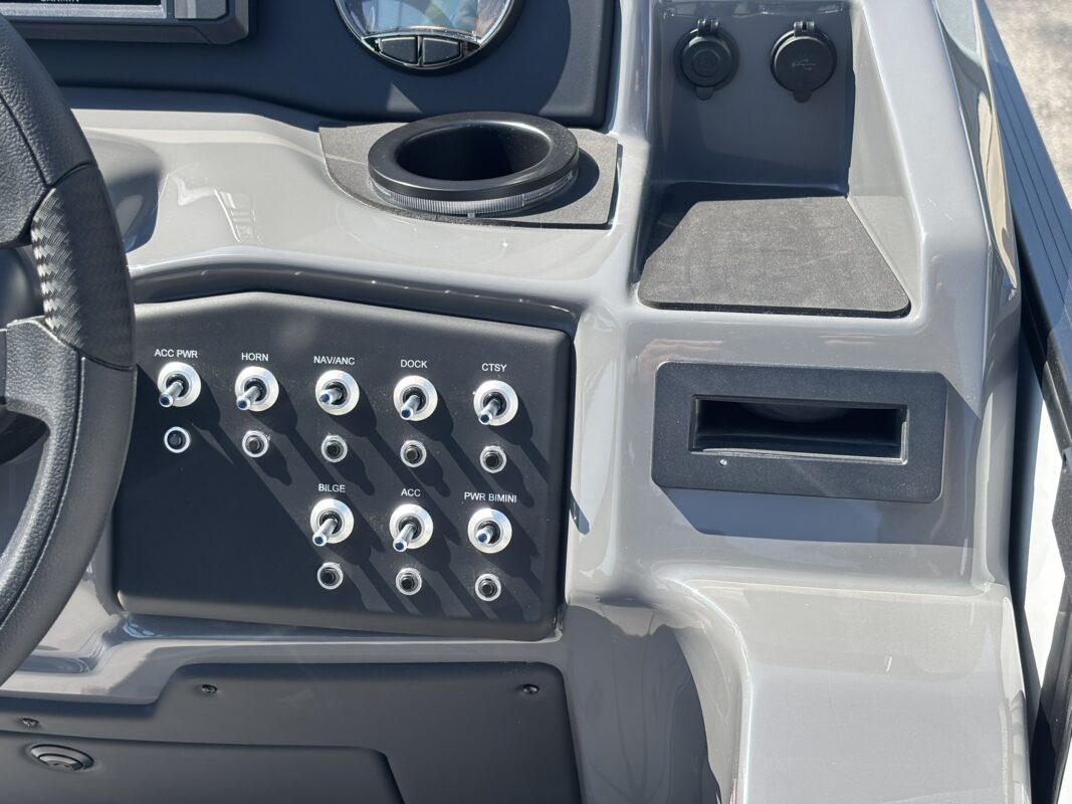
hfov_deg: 36.8
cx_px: 536
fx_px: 1610
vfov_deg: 28.0
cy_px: 402
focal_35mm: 52
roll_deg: -0.5
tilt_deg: -29.3
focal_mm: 5.96
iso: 32
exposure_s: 1/742
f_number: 1.6
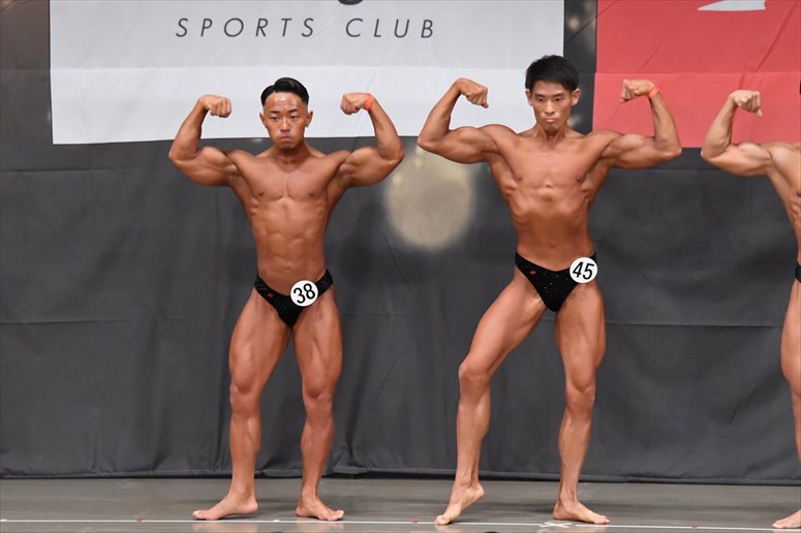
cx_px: 400
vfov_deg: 6.1
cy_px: 266
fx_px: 5004
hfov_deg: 9.2
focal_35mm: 225
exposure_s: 1/400
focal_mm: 150
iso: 6400
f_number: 5.6
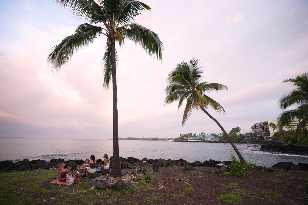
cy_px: 102
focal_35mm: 16
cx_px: 154
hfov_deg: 96.8
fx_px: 137
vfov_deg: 73.7
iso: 1250
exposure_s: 1/400
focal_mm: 16
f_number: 4.5
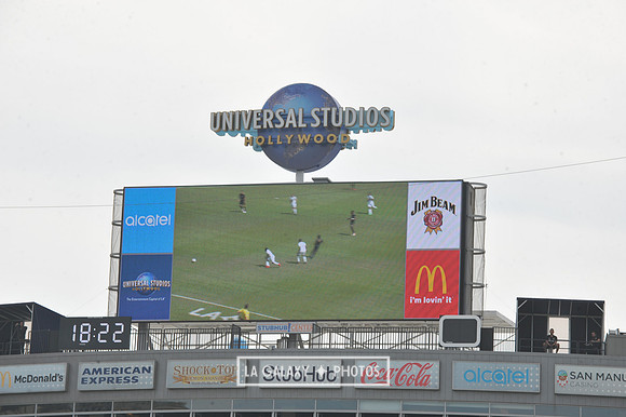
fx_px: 2781
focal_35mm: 160
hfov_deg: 12.8
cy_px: 208
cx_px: 313
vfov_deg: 8.6
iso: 320
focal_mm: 160
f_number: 13
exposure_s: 1/640
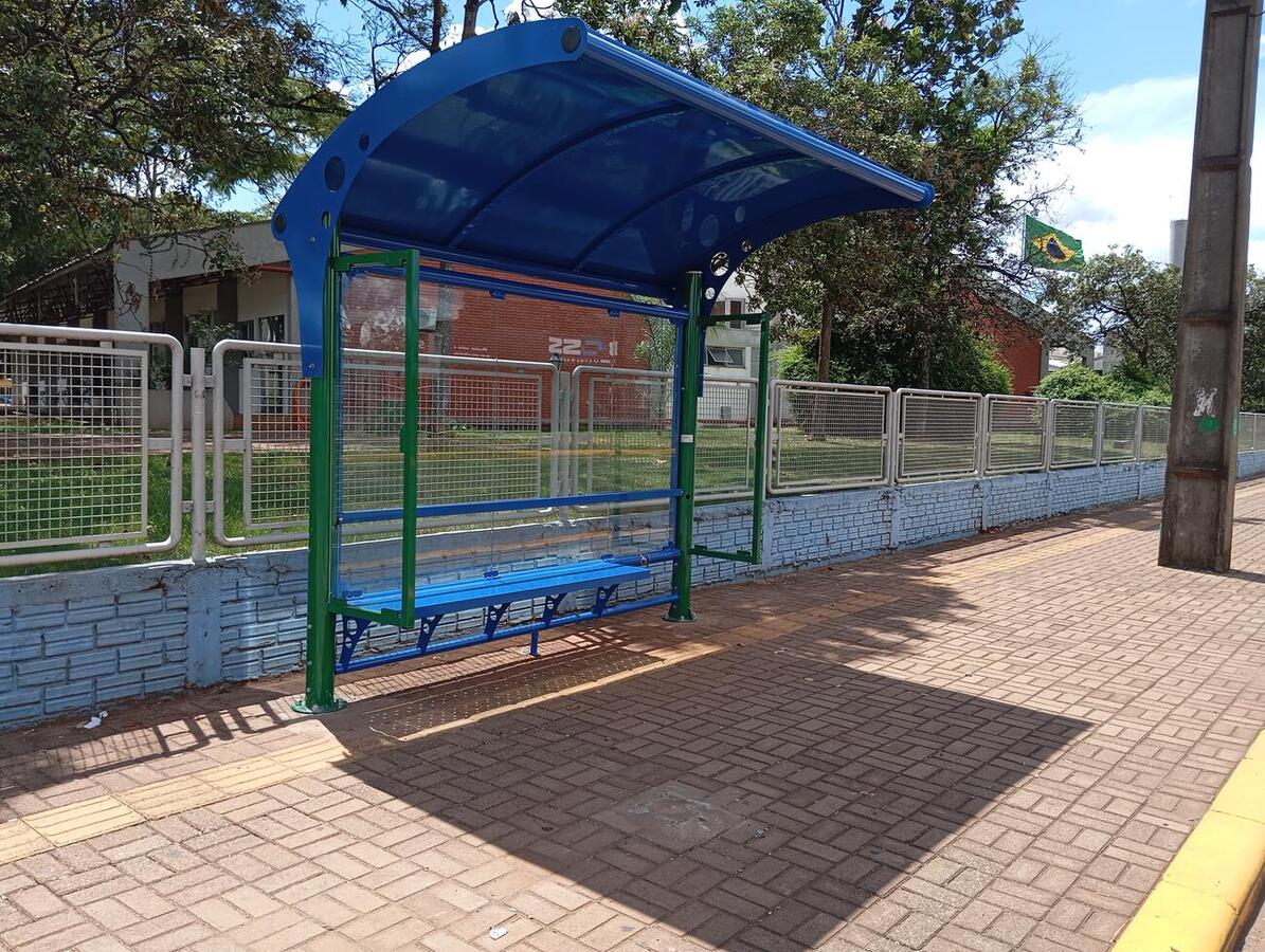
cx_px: 632
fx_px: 1025
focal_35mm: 28
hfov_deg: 63.4
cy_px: 476
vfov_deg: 49.9
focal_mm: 4.22
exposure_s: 1/440
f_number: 1.8
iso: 115
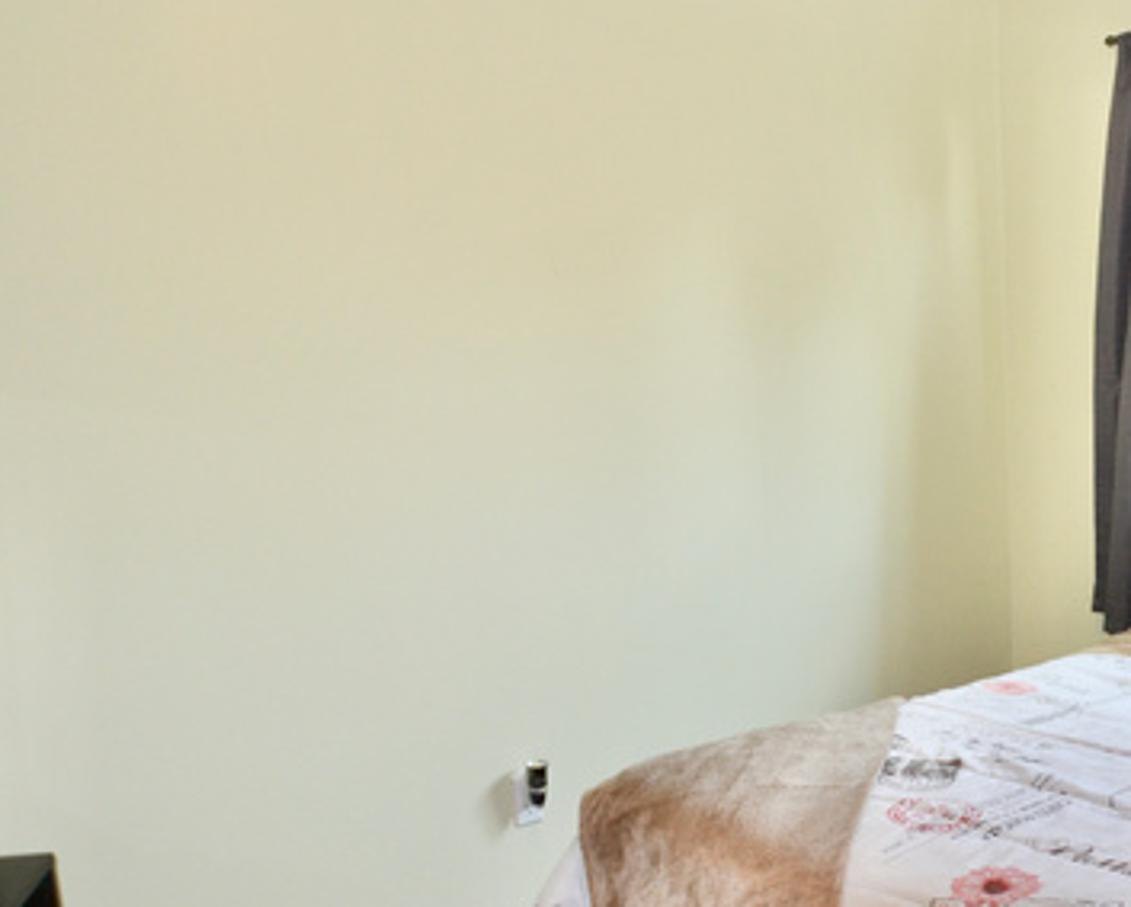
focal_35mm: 51
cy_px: 325
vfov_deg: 29.6
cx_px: 939
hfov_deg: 35.2
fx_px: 1709
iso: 400
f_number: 4
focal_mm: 20
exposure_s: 1/100
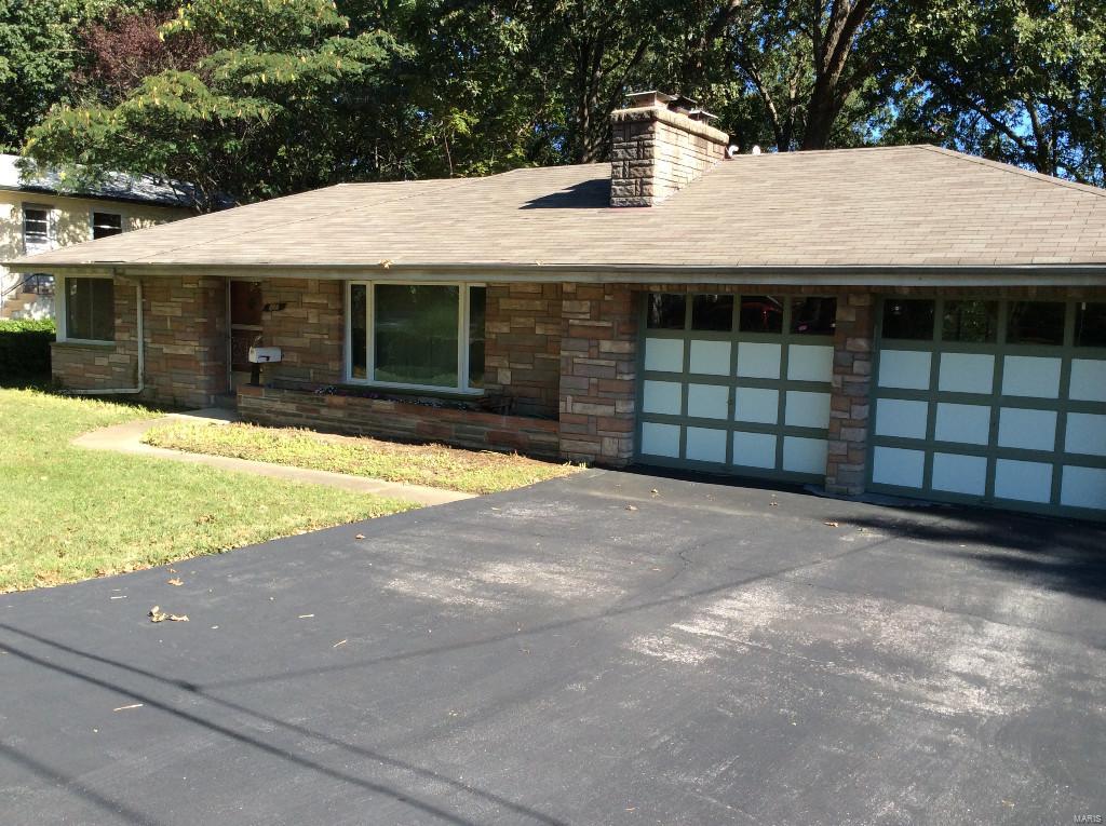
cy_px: 413
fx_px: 1021
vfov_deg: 44.1
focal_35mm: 32
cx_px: 553
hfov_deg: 56.9
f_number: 2.4
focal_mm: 3.3
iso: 32
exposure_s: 1/596
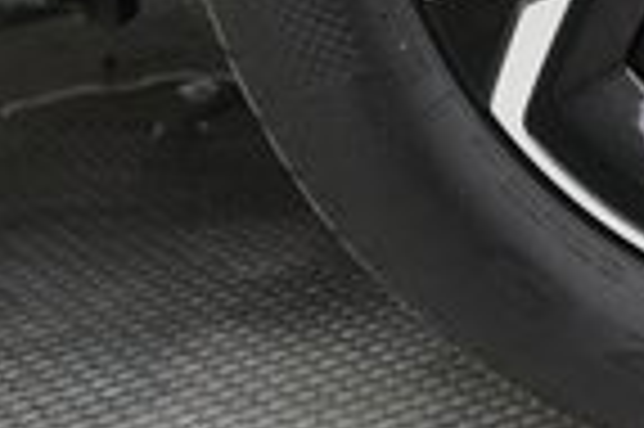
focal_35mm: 112
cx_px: 928
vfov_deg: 11.7
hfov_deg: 16.8
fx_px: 2001
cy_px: -216
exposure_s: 1/160
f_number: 2.8
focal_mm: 25
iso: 6400
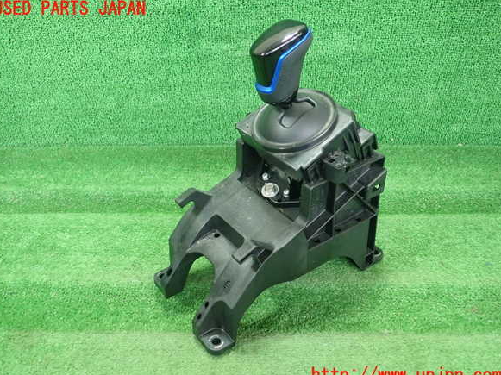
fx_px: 448
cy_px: 192
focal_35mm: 31
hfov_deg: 58.4
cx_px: 247
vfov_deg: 45.4
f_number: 2.3
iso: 640
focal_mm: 5.5
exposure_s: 1/125
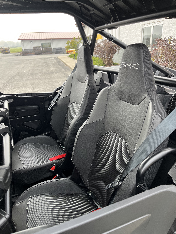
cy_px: 117
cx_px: 88
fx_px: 176
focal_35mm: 26
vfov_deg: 67.3
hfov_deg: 53.1
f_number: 1.6
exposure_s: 1/288
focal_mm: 5.1
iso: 50
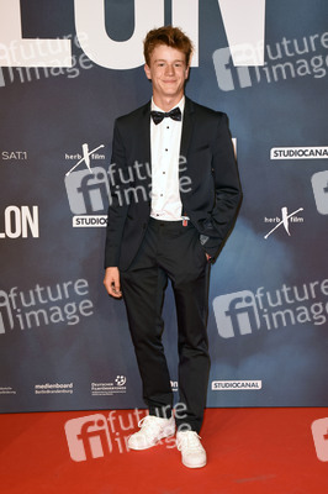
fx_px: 986
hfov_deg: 18.9
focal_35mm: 72
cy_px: 247
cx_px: 164
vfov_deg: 28.1
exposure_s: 1/100
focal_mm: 48
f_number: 6.3
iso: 500
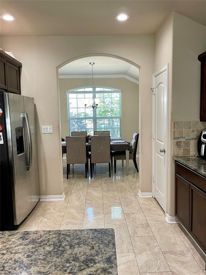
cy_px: 138
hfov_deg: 53.1
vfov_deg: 67.3
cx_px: 103
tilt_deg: -4.6
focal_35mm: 26
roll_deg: +2.7
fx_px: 206
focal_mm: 4.2
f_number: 1.6
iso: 100
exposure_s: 1/60
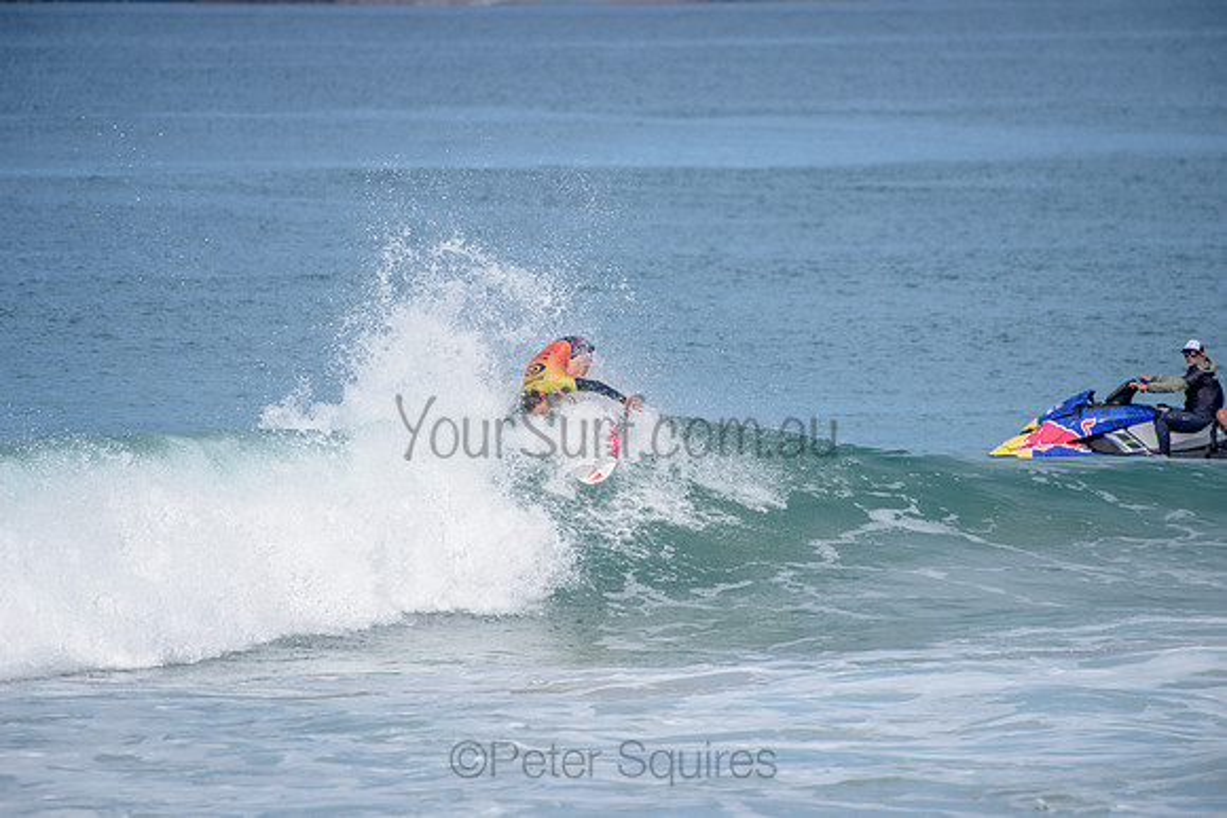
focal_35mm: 500
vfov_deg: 2.8
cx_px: 614
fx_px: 17045
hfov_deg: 4.1
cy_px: 409
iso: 250
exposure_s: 1/2500
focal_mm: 500
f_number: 6.3
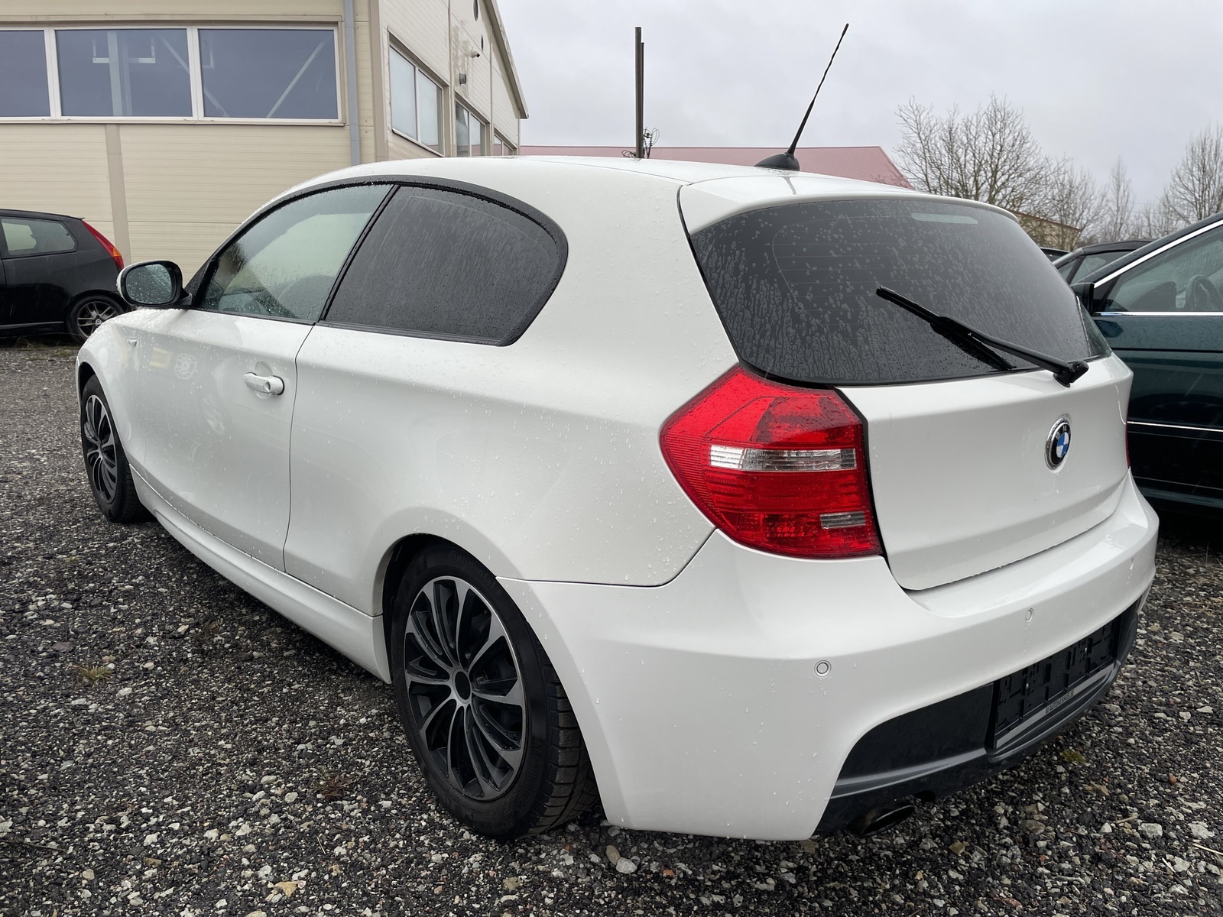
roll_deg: -0.8
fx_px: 919
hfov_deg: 67.3
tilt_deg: -12.4
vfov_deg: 53.1
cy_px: 458
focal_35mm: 26
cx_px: 612
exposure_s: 1/264
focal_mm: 4.2
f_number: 1.6
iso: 32
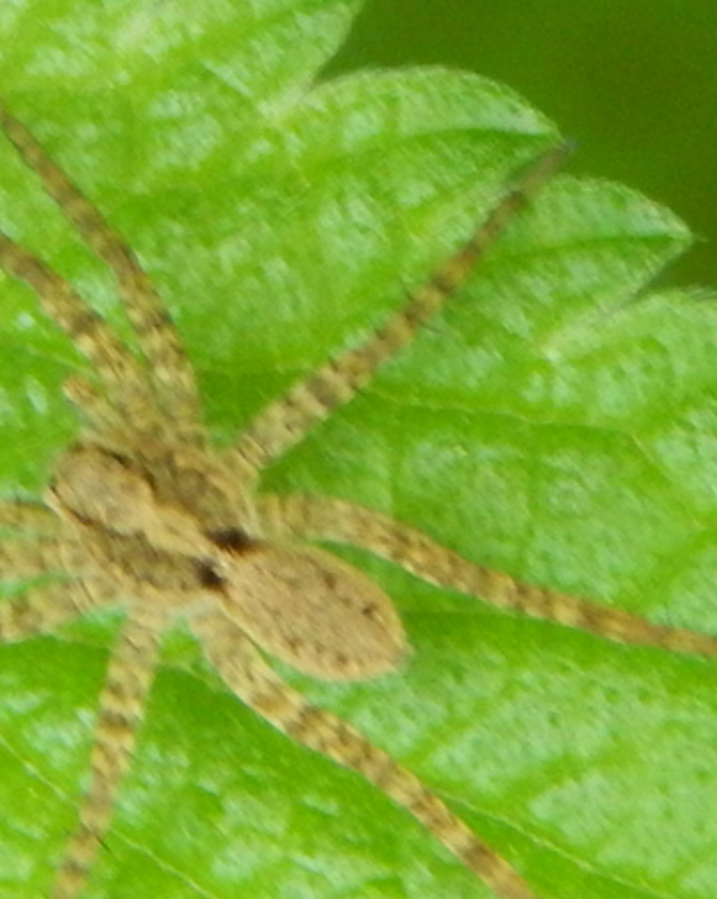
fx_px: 10308
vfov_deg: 5.0
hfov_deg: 4.0
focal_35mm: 388
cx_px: 321
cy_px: 520
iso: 400
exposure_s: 1/60
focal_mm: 32.8
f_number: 5.3
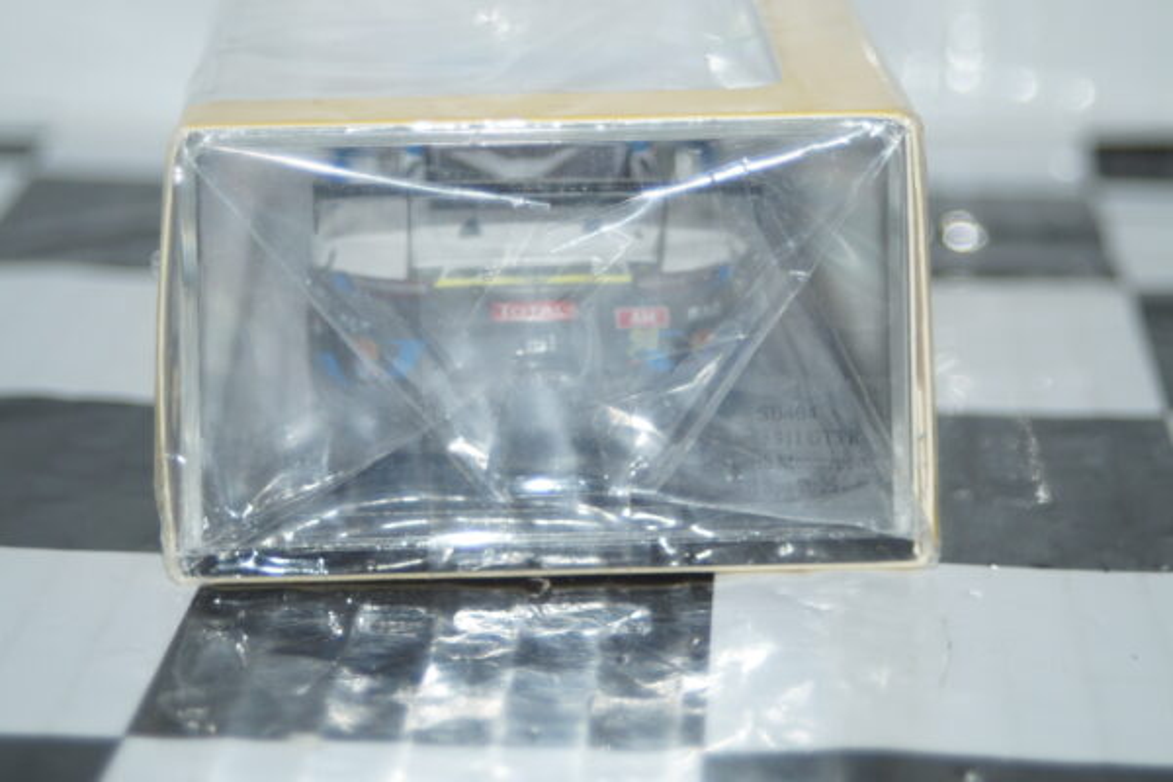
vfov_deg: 13.0
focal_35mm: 105
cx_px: 586
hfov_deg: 19.5
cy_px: 391
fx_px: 3421
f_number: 5.6
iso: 320
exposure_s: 1/100
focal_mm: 70
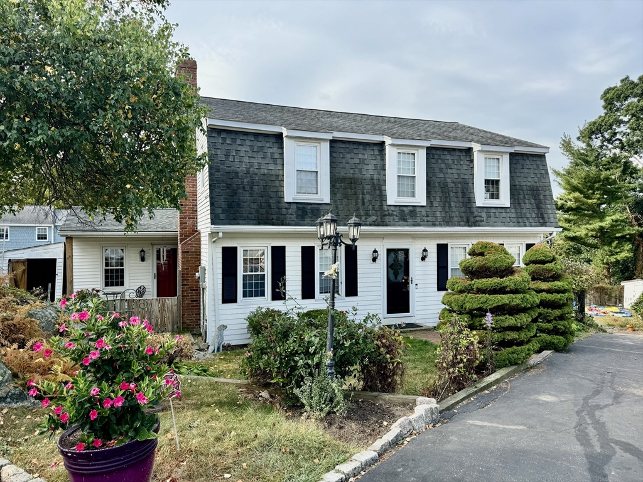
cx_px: 322
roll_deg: +0.4
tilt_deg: -0.4
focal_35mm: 24
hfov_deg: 71.6
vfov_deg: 56.8
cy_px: 241
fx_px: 446
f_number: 1.78
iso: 80
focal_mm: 6.76
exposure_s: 1/1311
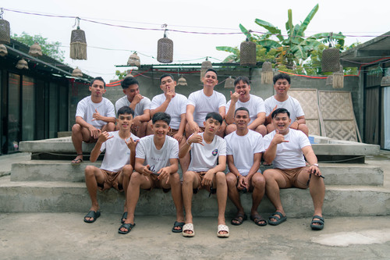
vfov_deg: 37.8
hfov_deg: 54.5
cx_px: 195
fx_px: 379
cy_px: 130
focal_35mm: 35
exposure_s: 1/400
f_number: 2
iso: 160
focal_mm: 35
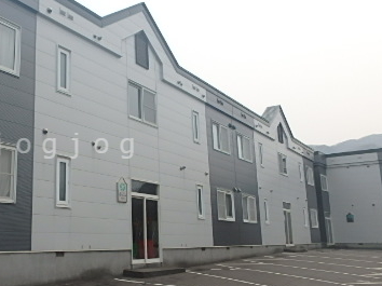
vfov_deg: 37.7
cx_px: 66
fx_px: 419
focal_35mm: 38
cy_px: 146
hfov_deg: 46.0
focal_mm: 3.7
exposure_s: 1/500
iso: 125
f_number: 6
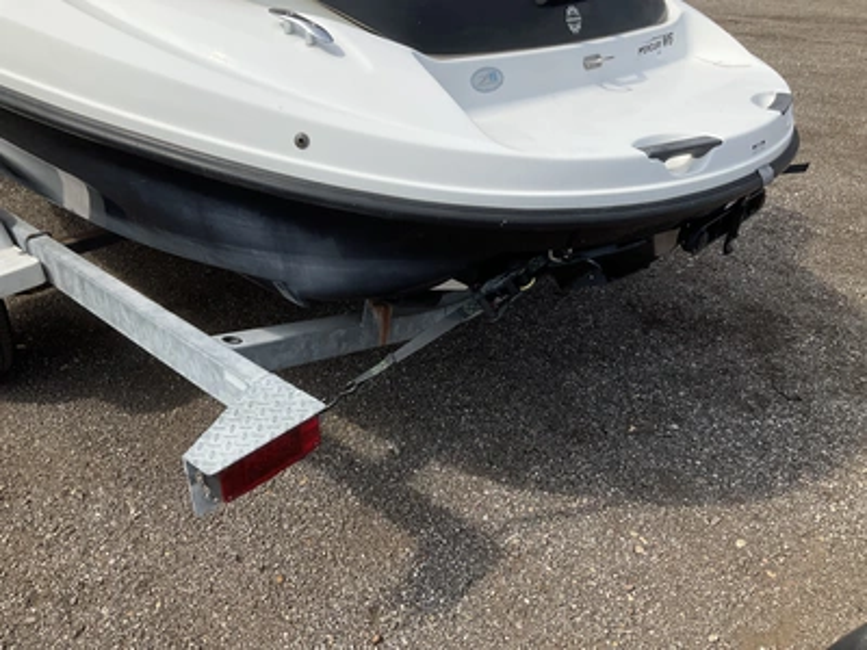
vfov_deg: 48.2
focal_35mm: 29
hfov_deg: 61.7
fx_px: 726
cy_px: 325
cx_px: 434
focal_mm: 3
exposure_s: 1/2427
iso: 25
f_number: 1.8
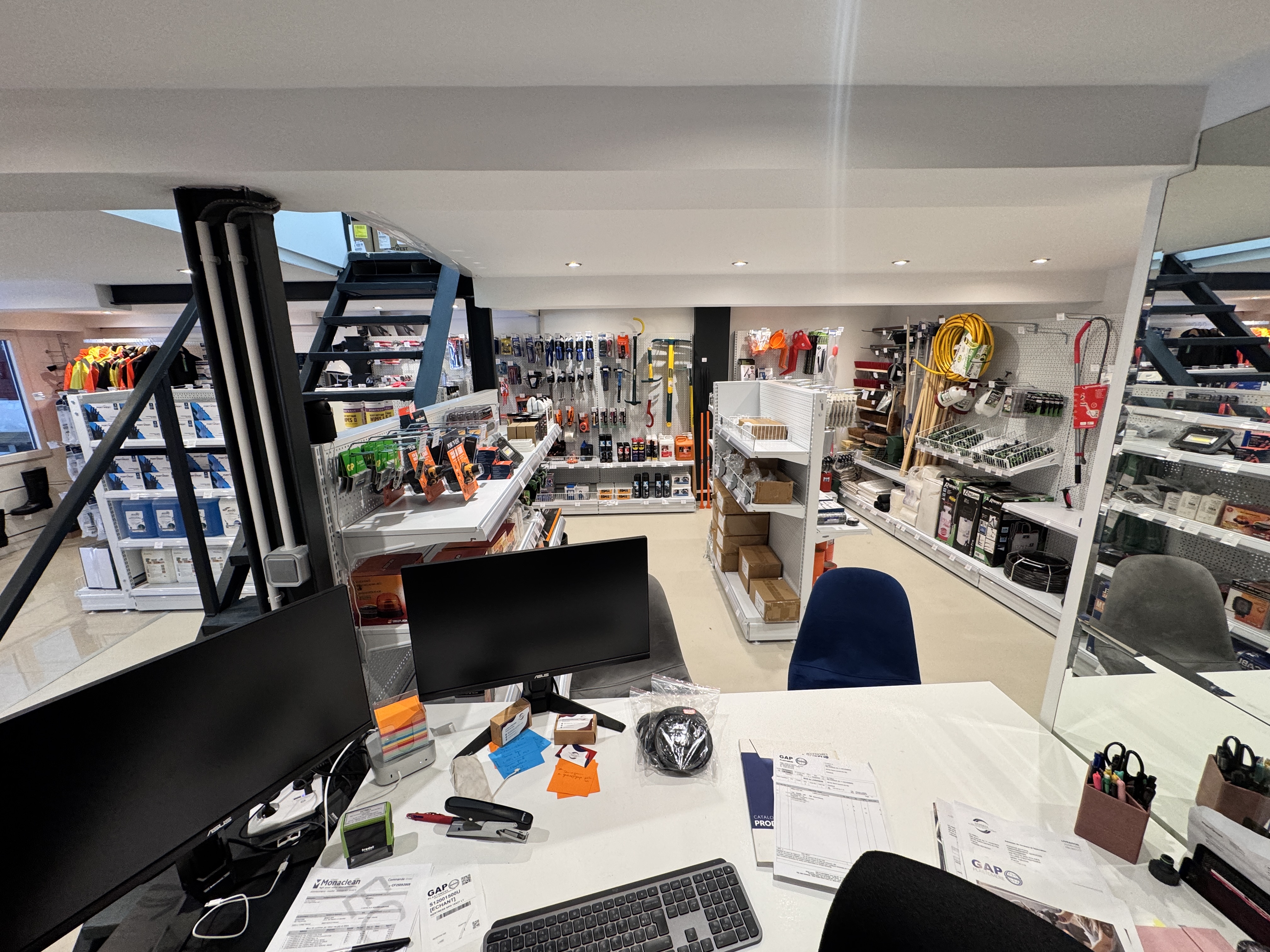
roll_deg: +1.3
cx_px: 635
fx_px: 514
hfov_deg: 102.1
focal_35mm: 14
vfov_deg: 85.7
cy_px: 476
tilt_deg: -14.6
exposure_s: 1/50
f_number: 2.2
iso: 160
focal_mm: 2.22
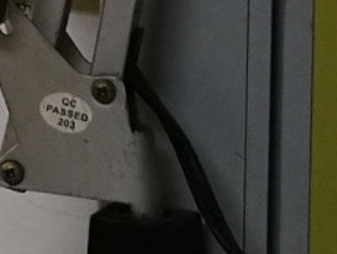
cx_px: -737
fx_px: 2360
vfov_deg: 5.9
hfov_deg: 7.1
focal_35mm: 242
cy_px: -353
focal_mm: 3.95
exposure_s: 1/50
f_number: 1.6
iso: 125
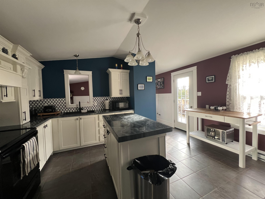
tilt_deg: -2.0
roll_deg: +2.4
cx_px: 132
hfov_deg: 106.2
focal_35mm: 13
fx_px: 100
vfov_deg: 89.9
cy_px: 100
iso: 200
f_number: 1.8
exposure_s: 1/99
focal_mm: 1.57
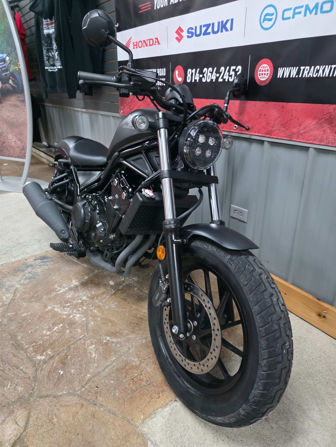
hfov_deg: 58.9
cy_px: 224
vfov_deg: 73.9
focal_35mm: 23
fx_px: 298
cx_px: 168
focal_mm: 6.3
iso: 1250
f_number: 1.7
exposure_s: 1/120
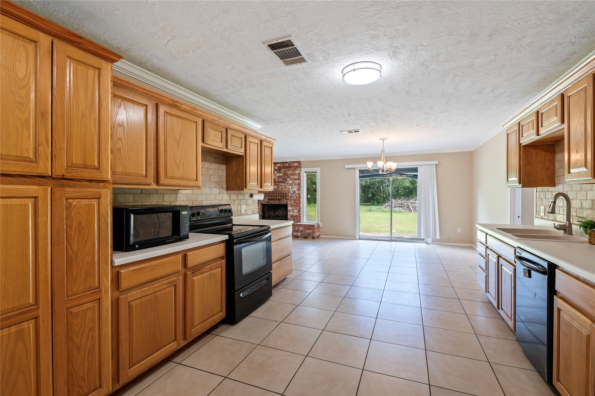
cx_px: 298
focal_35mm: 16
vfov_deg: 73.7
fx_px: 264
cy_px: 198
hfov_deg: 96.8
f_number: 6.3
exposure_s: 1/4
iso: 125
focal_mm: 16
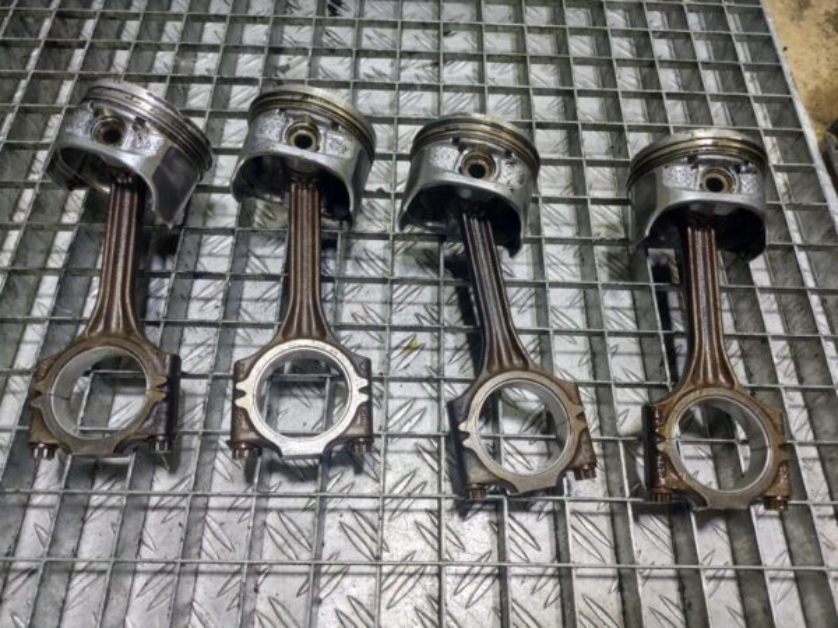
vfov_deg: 54.9
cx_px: 419
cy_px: 314
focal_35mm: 25
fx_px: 605
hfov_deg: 69.4
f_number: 1.8
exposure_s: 1/50
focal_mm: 5.23
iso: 100
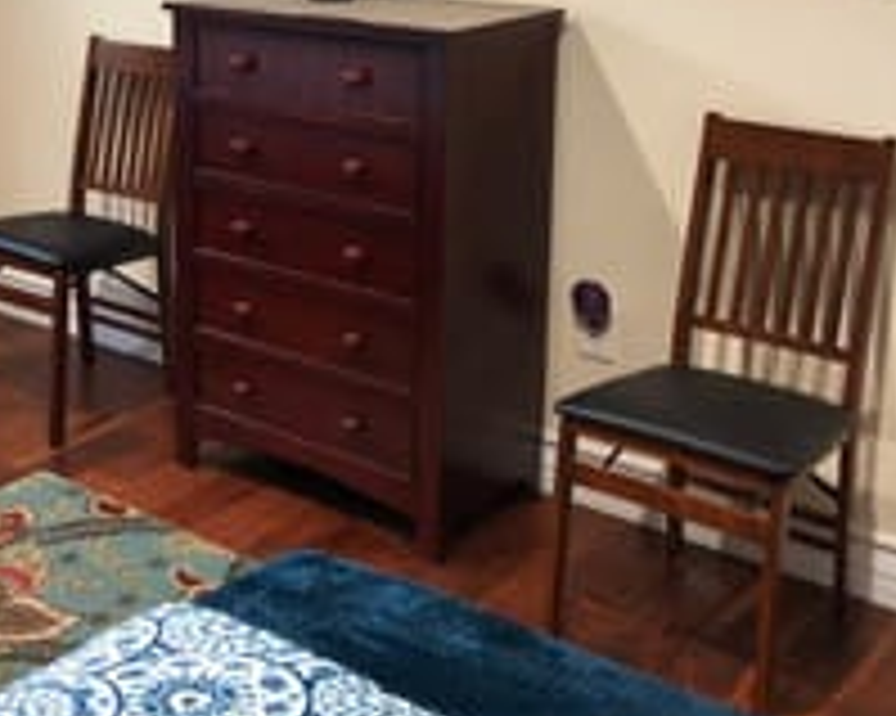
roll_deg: +0.3
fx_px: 1458
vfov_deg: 26.9
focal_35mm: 55
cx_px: 194
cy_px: 108
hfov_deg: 33.3
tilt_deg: -10.6
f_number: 1.8
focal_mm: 3.99
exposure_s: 1/15
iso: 80
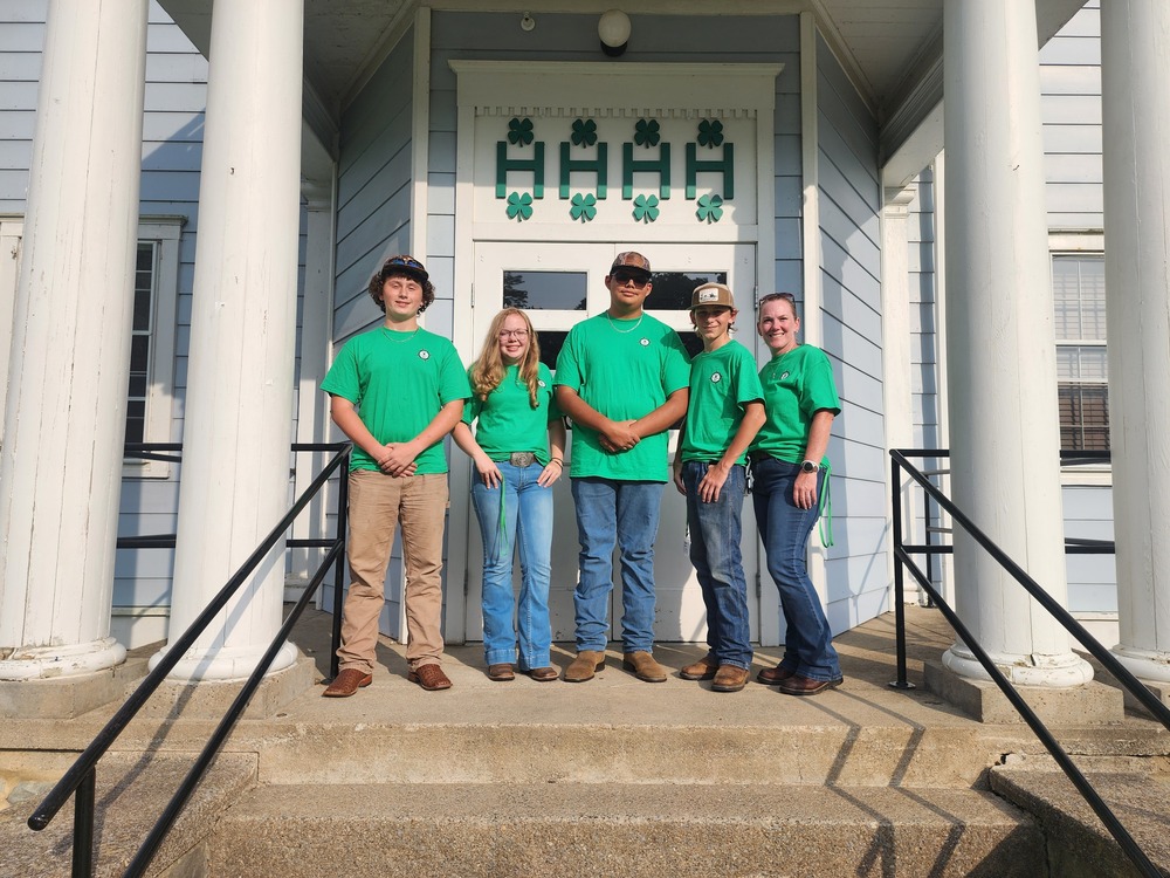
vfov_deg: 58.9
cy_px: 439
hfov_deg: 73.9
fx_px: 777
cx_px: 585
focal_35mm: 23
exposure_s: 1/970
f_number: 1.8
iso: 12
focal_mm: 6.4
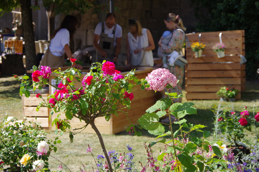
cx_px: 130
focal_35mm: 90
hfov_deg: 22.6
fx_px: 647
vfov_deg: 15.2
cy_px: 86
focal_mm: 60
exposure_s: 1/1600
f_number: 5.6
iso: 640
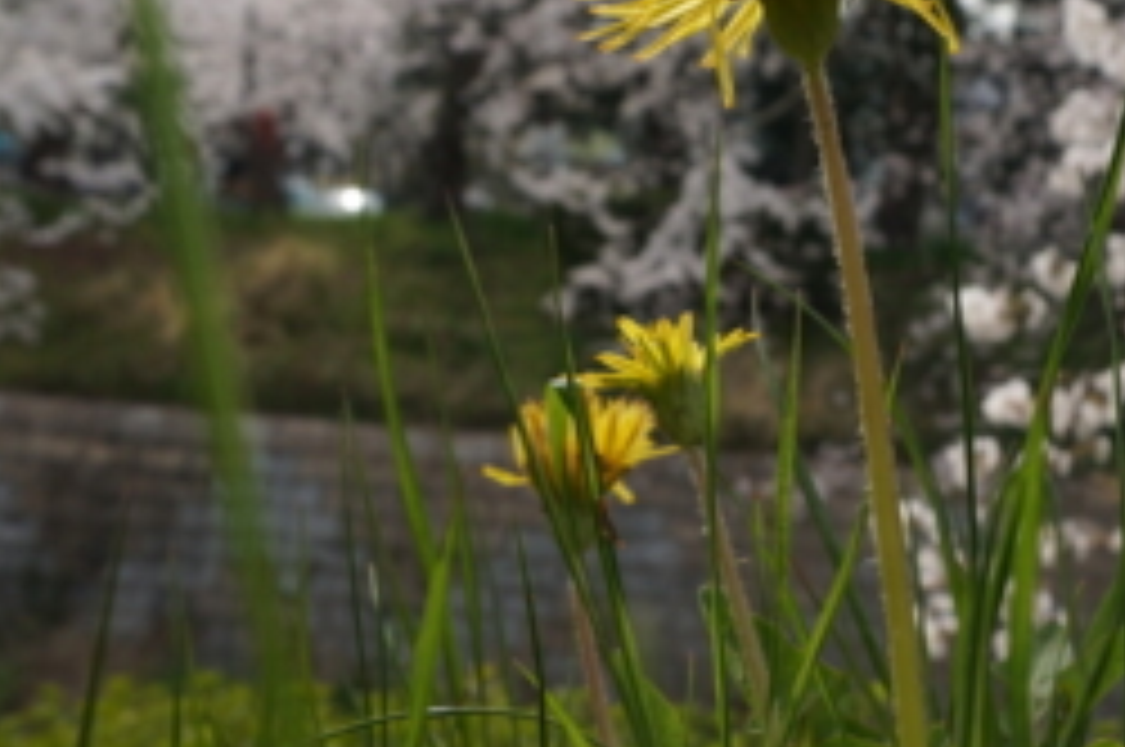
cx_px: 986
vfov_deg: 18.9
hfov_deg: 27.2
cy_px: 385
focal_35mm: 72
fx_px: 2247
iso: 100
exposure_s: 1/125
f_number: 10
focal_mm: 20
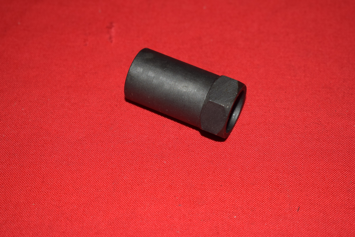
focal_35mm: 82
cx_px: 178
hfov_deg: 24.6
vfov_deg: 16.6
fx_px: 814
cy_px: 118
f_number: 5.6
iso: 400
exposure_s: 1/200
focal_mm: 55
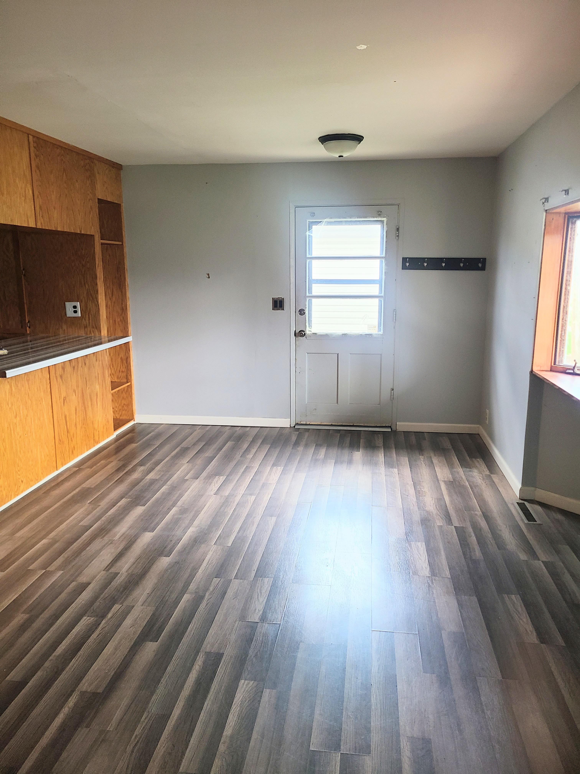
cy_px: 387
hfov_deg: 53.1
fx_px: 581
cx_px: 290
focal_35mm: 26
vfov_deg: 67.3
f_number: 1.8
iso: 125
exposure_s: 1/60
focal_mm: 5.4
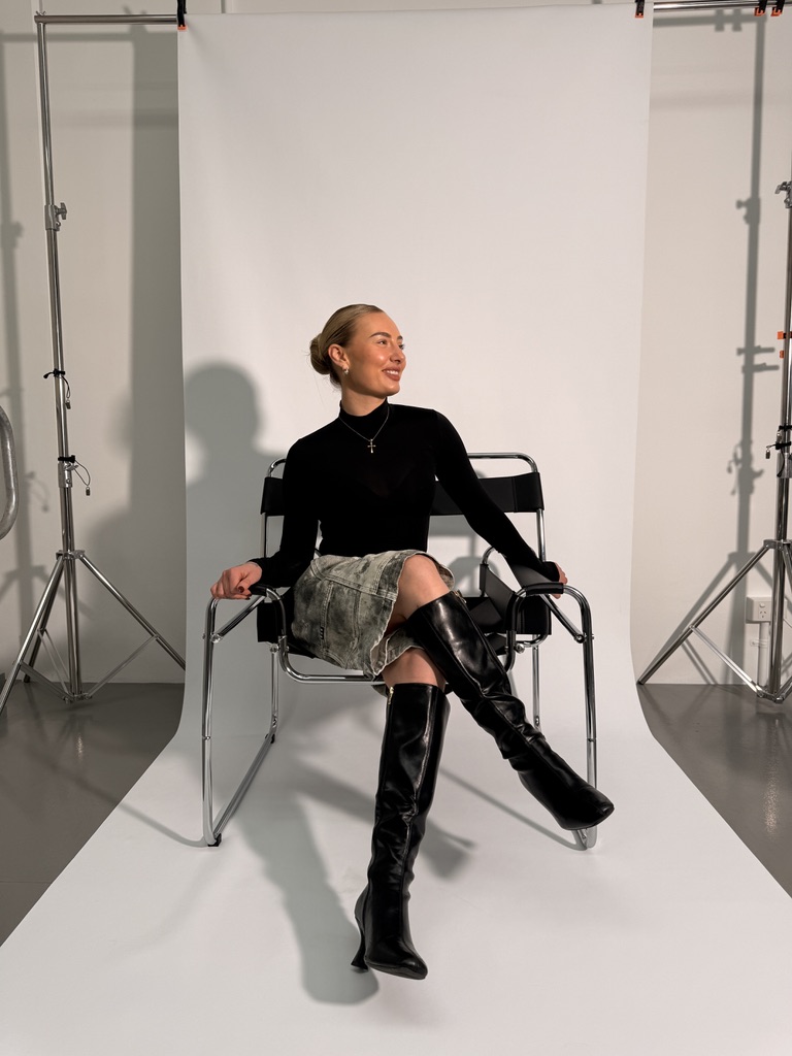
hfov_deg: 56.8
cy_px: 528
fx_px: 732
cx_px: 396
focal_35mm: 24
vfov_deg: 71.6
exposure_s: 1/153
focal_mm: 6.76
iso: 80
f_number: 1.78
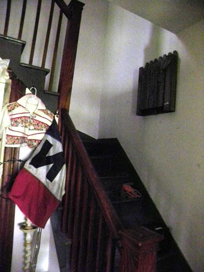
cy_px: 136
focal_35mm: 26
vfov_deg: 67.3
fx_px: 204
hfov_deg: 53.1
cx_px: 102
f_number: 2.8
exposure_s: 1/80
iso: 800
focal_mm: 4.6
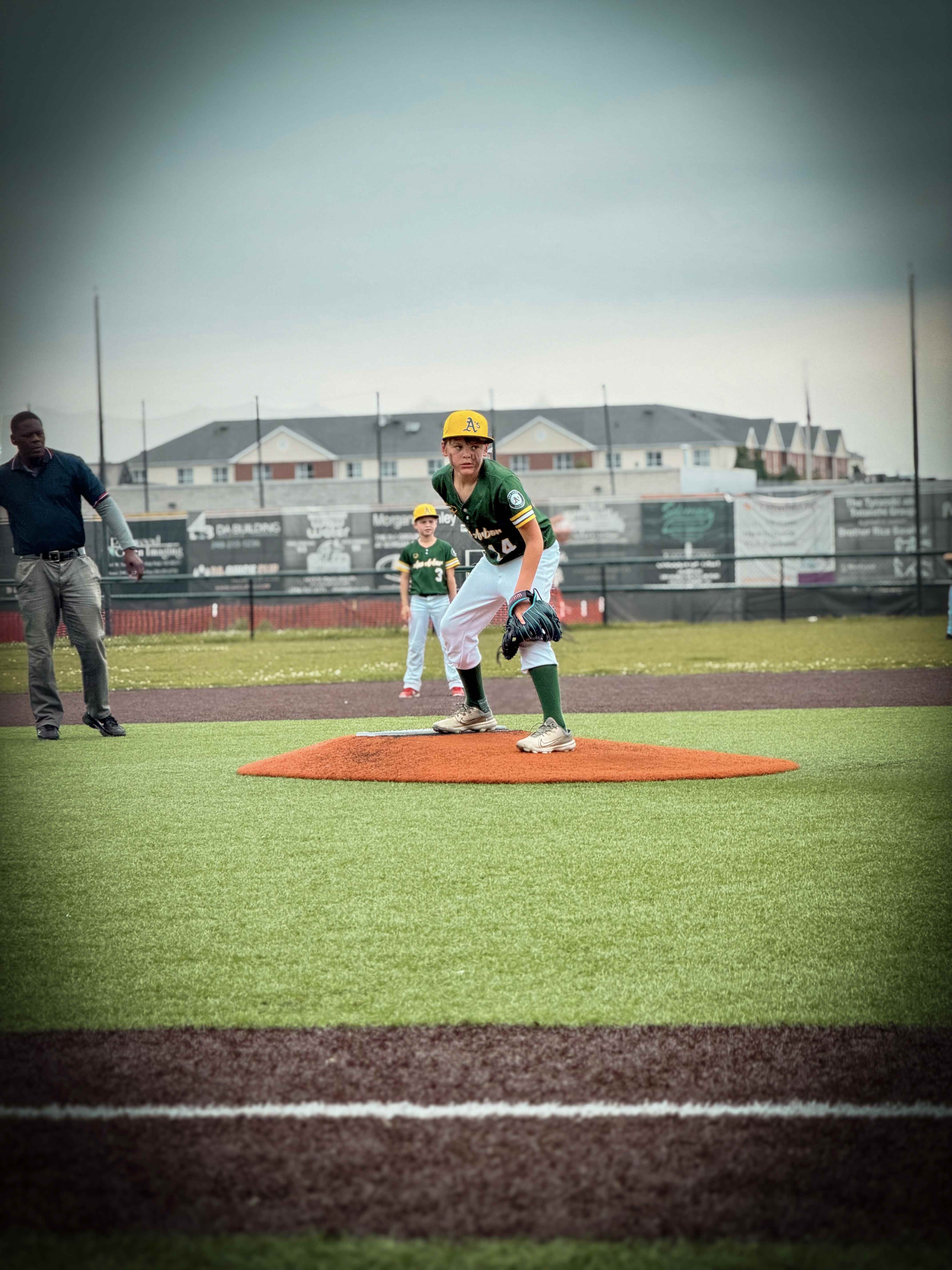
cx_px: 476
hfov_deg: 14.8
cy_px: 635
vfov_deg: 19.6
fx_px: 3667
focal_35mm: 100
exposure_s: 1/350
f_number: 2.8
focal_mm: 16.89
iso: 50
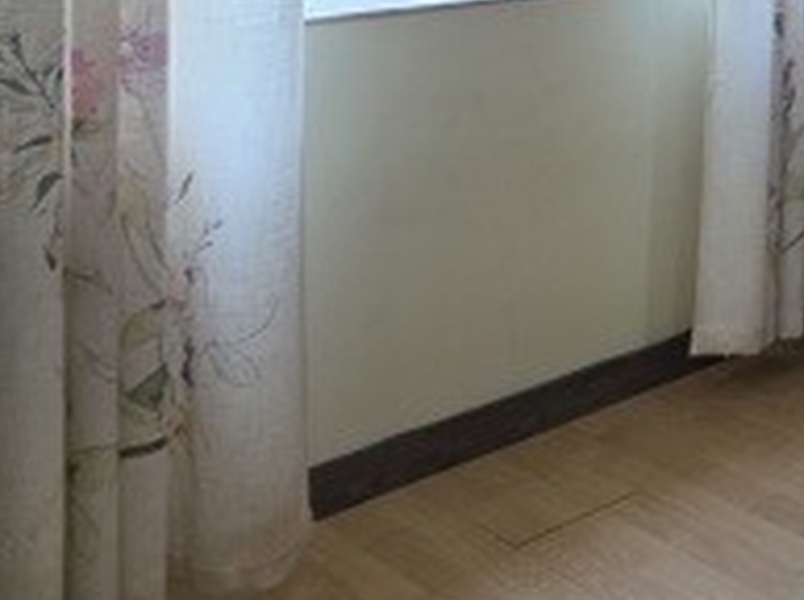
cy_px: -192
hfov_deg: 23.3
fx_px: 1252
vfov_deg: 23.6
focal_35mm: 54
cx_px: 1366
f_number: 1.9
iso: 125
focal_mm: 2.2
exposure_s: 1/100
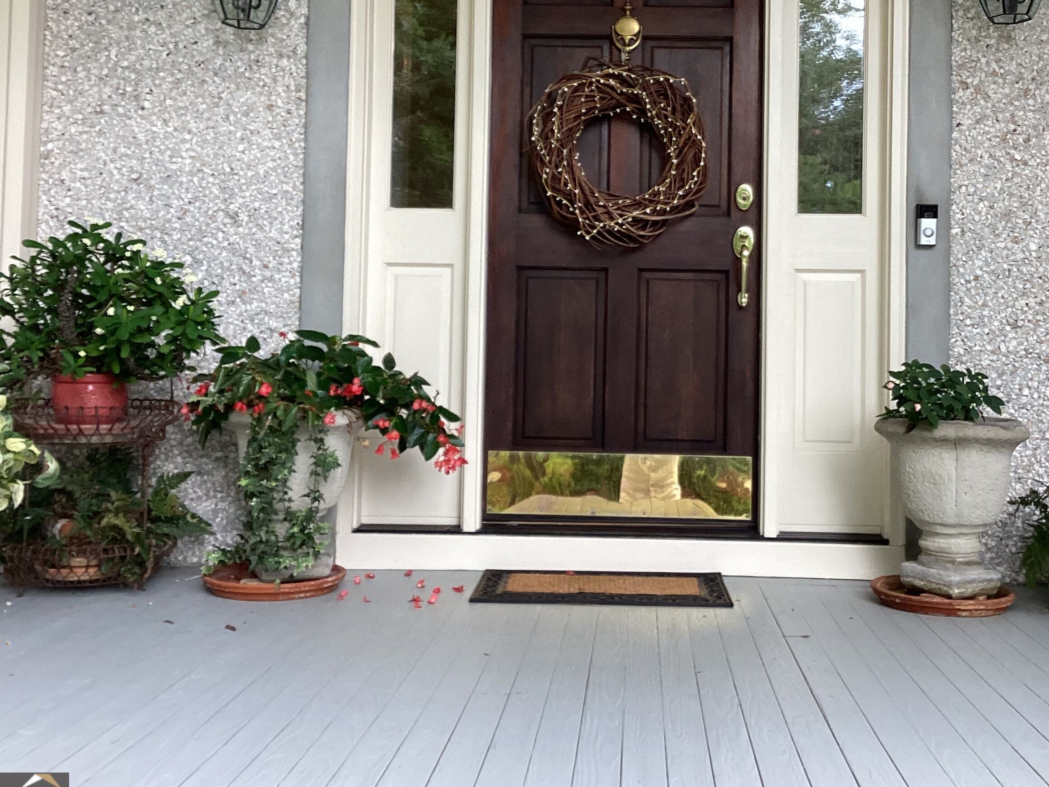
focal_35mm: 41
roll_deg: +0.0
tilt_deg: +1.9
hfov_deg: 45.6
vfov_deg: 35.0
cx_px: 607
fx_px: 1242
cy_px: 304
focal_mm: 3.3
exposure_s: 1/120
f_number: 2.4
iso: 50
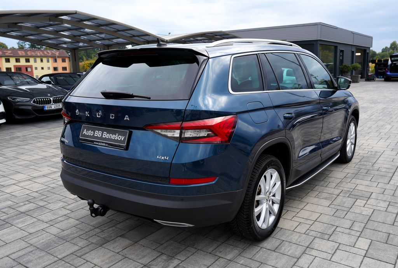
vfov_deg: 42.6
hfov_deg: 60.1
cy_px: 134
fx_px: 344
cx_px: 199
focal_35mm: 31
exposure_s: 1/160
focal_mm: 31
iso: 100
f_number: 5.6
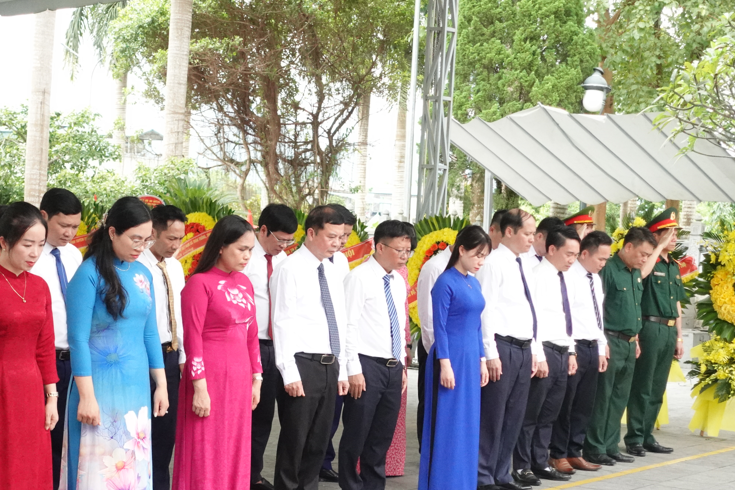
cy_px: 325
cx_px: 329
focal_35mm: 73
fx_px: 1490
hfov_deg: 27.7
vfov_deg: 18.6
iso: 3200
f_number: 2.8
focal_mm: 19.76
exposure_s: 1/500
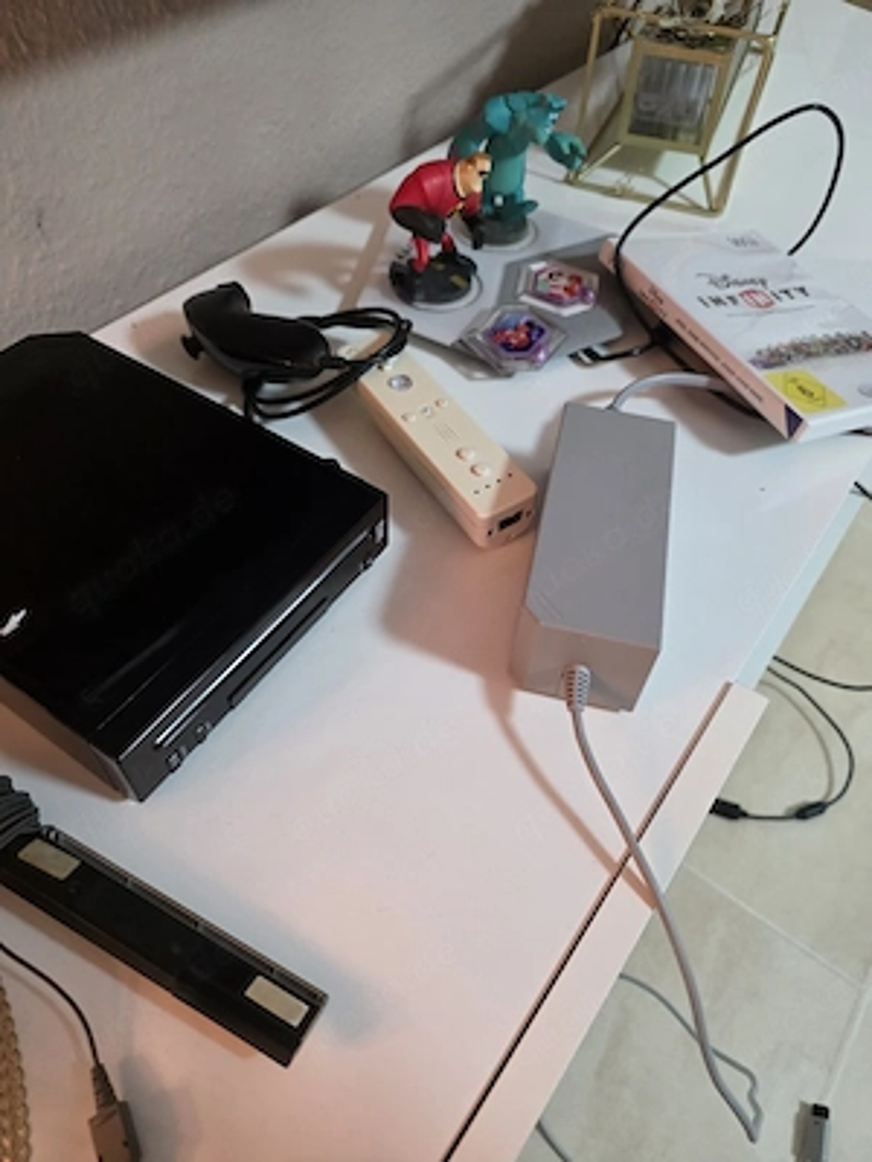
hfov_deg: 58.9
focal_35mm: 23
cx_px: 436
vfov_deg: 73.9
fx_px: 773
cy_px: 581
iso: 1000
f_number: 1.7
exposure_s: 1/120
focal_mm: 6.3
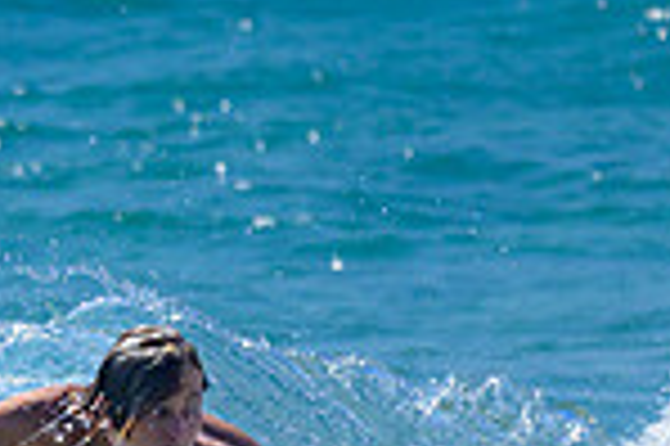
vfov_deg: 0.3
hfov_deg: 0.5
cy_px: 490
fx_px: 79846
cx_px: -181
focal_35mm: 4295
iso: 280
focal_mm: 800
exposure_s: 1/3200
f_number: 6.3
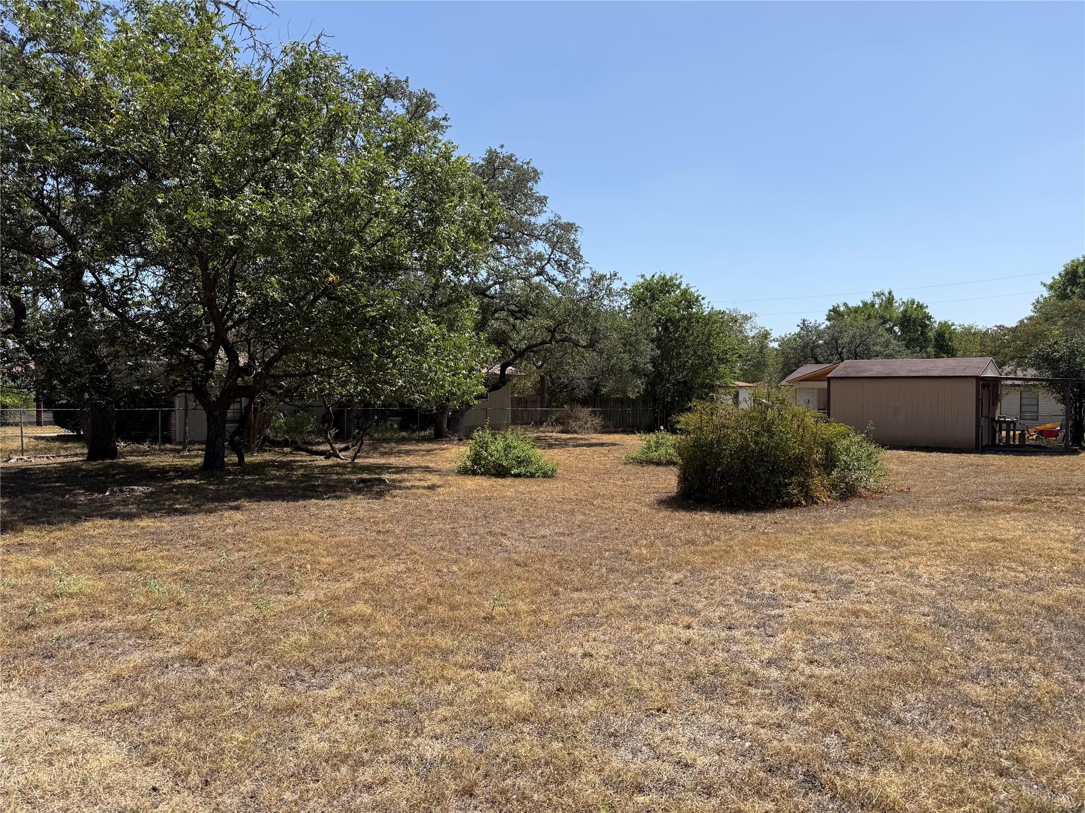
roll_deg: -0.1
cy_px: 406
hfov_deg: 71.6
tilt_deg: -1.6
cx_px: 542
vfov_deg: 56.8
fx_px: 752
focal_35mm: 24
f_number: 1.78
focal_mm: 6.76
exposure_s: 1/4167
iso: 80
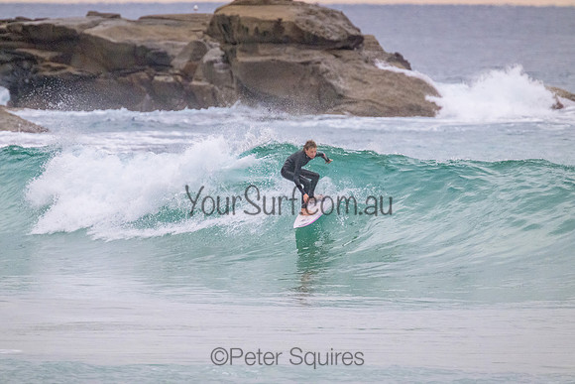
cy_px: 192
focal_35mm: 800
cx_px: 288
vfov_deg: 1.7
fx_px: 12780
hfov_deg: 2.6
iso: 8000
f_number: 11
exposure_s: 1/1250
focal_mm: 800
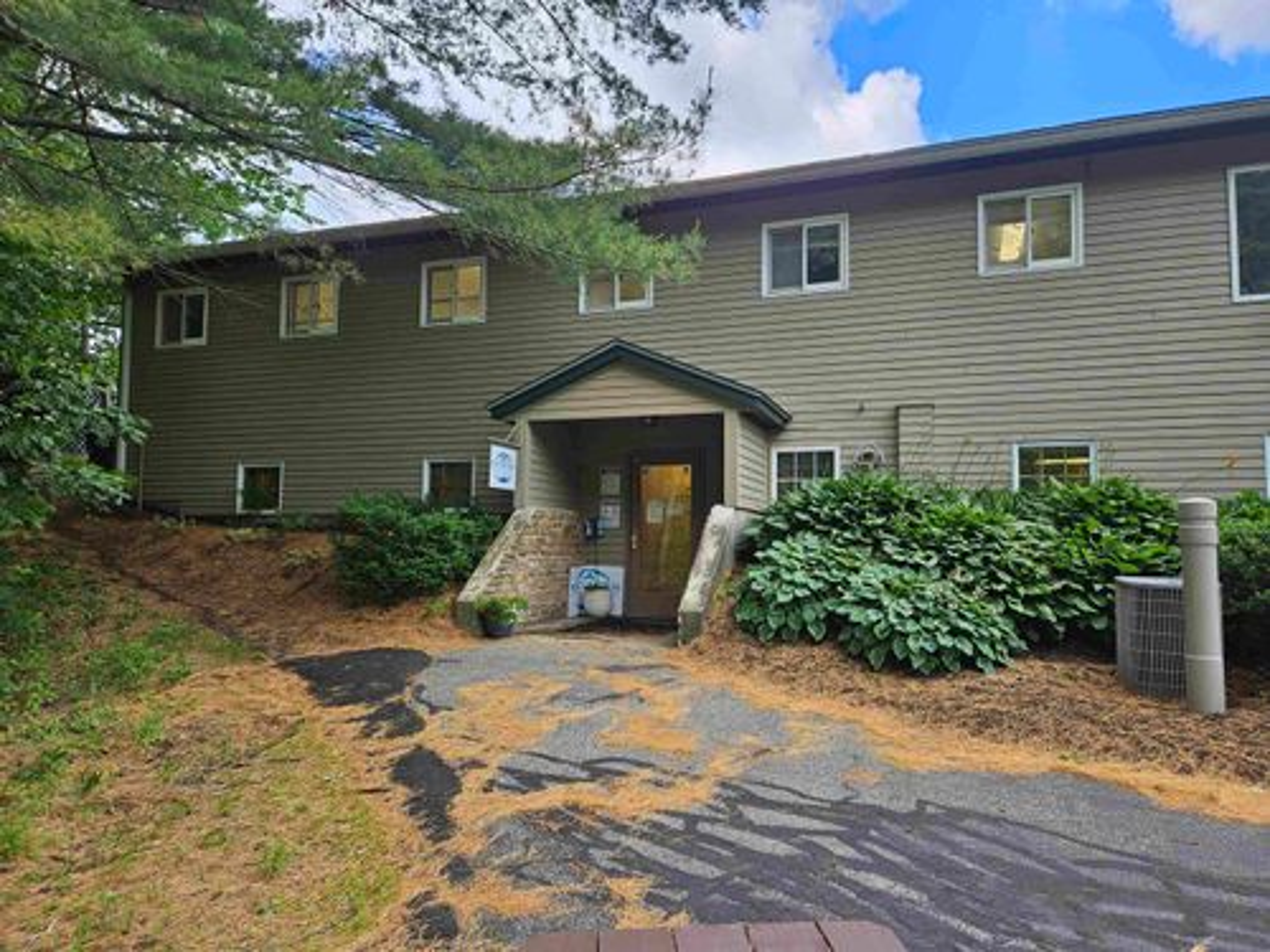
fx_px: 844
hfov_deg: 73.9
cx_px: 635
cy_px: 476
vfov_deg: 58.9
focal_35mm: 23
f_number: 1.8
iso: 25
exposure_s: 1/181
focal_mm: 5.4
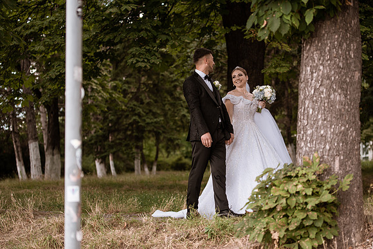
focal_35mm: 101
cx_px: 208
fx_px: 1048
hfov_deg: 20.2
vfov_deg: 13.5
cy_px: 135
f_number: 3.2
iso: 125
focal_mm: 90
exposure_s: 1/250
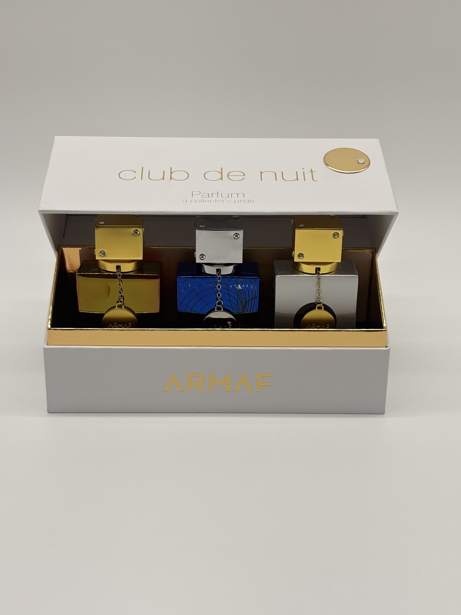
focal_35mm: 52
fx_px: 923
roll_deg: -0.5
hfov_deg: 28.0
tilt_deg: -20.6
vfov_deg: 36.8
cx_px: 230
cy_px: 308
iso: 32
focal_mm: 5.96
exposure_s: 1/694
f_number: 1.6
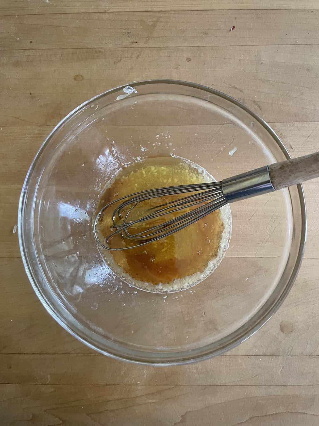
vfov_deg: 67.3
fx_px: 319
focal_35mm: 26
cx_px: 160
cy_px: 213
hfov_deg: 53.1
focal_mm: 4.2
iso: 640
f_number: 1.6
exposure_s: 1/30
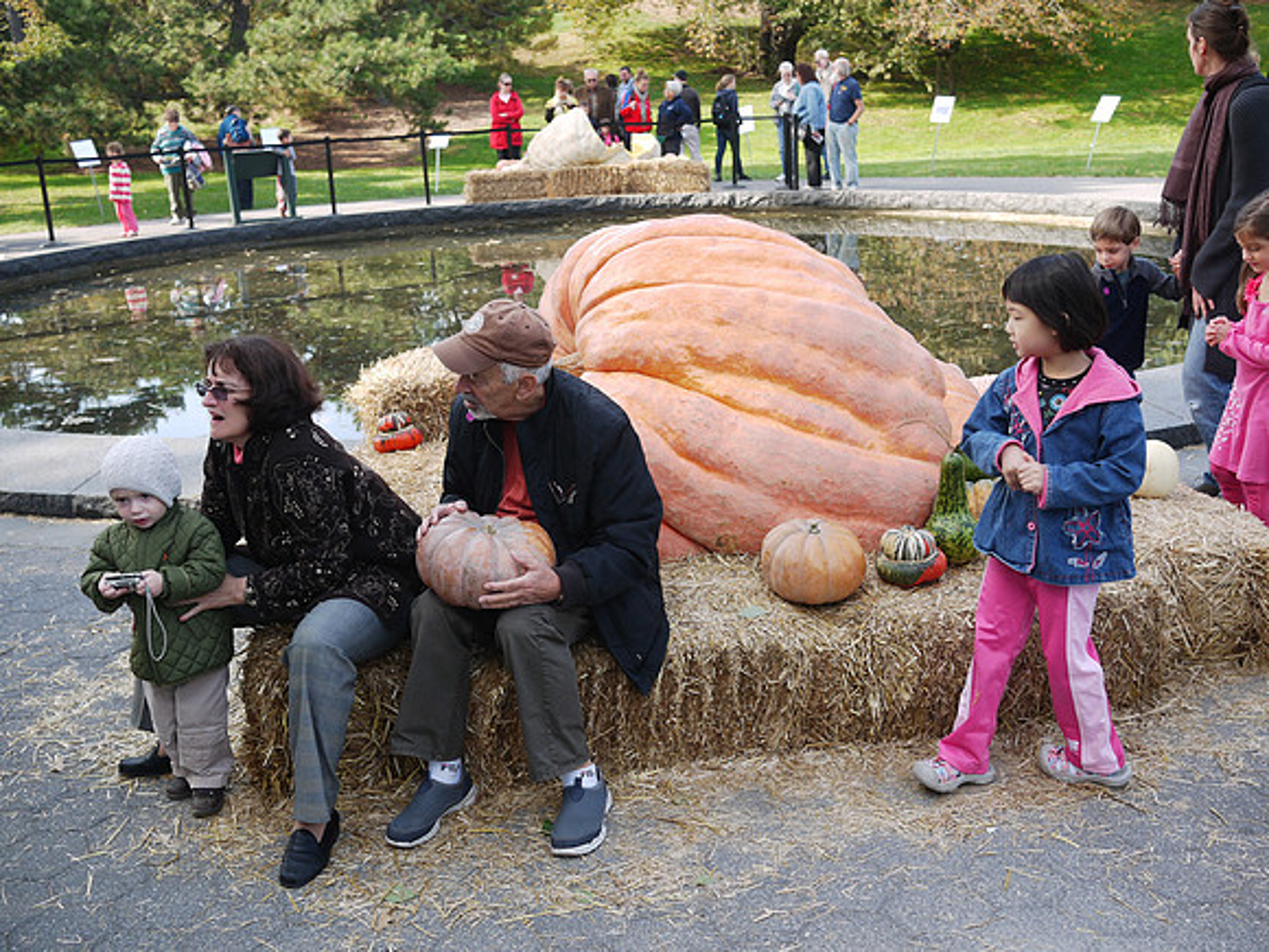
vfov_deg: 36.0
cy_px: 476
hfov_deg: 46.8
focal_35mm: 40
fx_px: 1466
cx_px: 634
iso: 100
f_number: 3.2
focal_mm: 20
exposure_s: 1/250
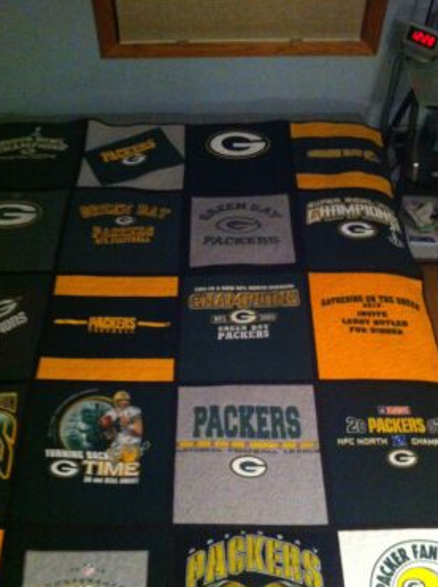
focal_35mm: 38
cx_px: 219
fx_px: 643
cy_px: 316
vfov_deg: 49.0
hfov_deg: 37.6
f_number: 2.8
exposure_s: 1/15
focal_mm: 3.85
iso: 1000
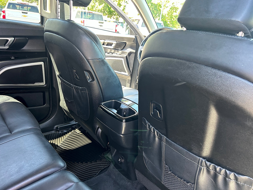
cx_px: 124
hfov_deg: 65.3
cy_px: 94
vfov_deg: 51.4
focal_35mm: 27
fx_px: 197
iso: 125
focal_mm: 5.7
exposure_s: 1/67
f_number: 1.5
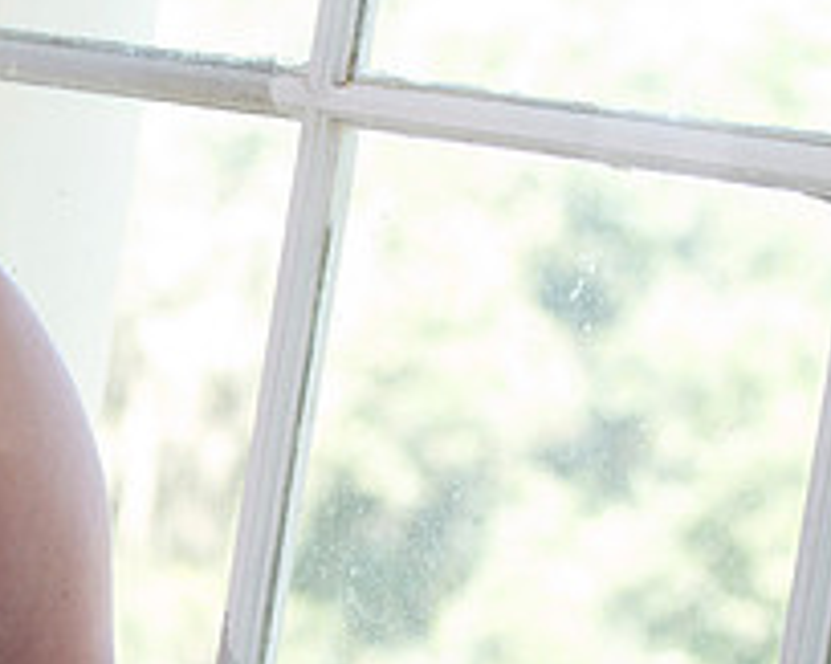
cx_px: 57
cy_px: 615
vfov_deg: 7.7
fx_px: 4917
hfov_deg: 9.6
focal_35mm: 200
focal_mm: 75
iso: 640
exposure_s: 1/125
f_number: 3.5
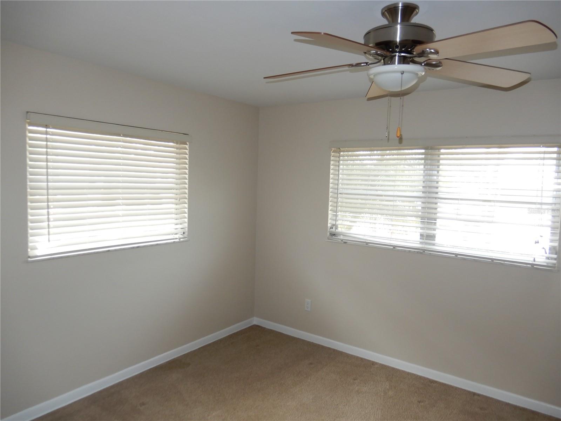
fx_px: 389
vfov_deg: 56.8
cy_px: 210
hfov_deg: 71.6
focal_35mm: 24
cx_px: 280
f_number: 3.4
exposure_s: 1/50
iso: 110
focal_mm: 4.3
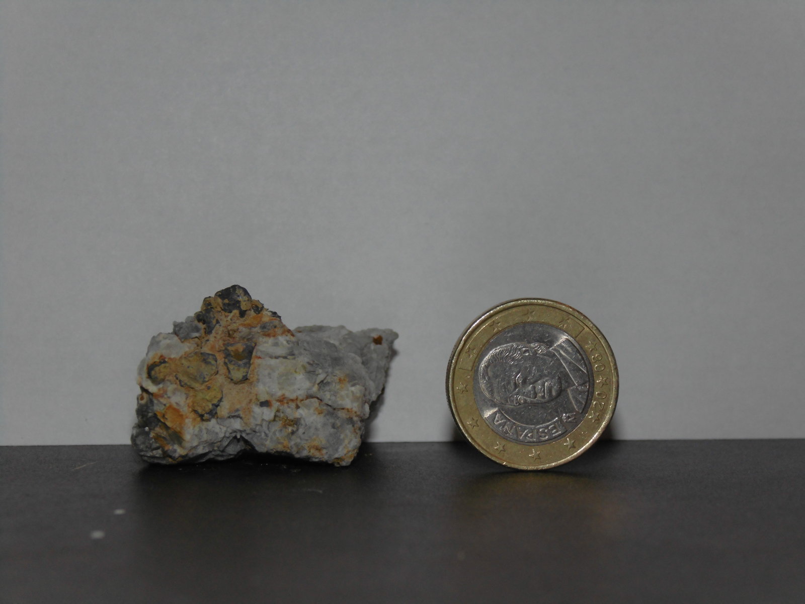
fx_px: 2256
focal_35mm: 97
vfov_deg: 15.2
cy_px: 302
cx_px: 402
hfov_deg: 20.2
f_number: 13.2
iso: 100
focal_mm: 17.6
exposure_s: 1/100
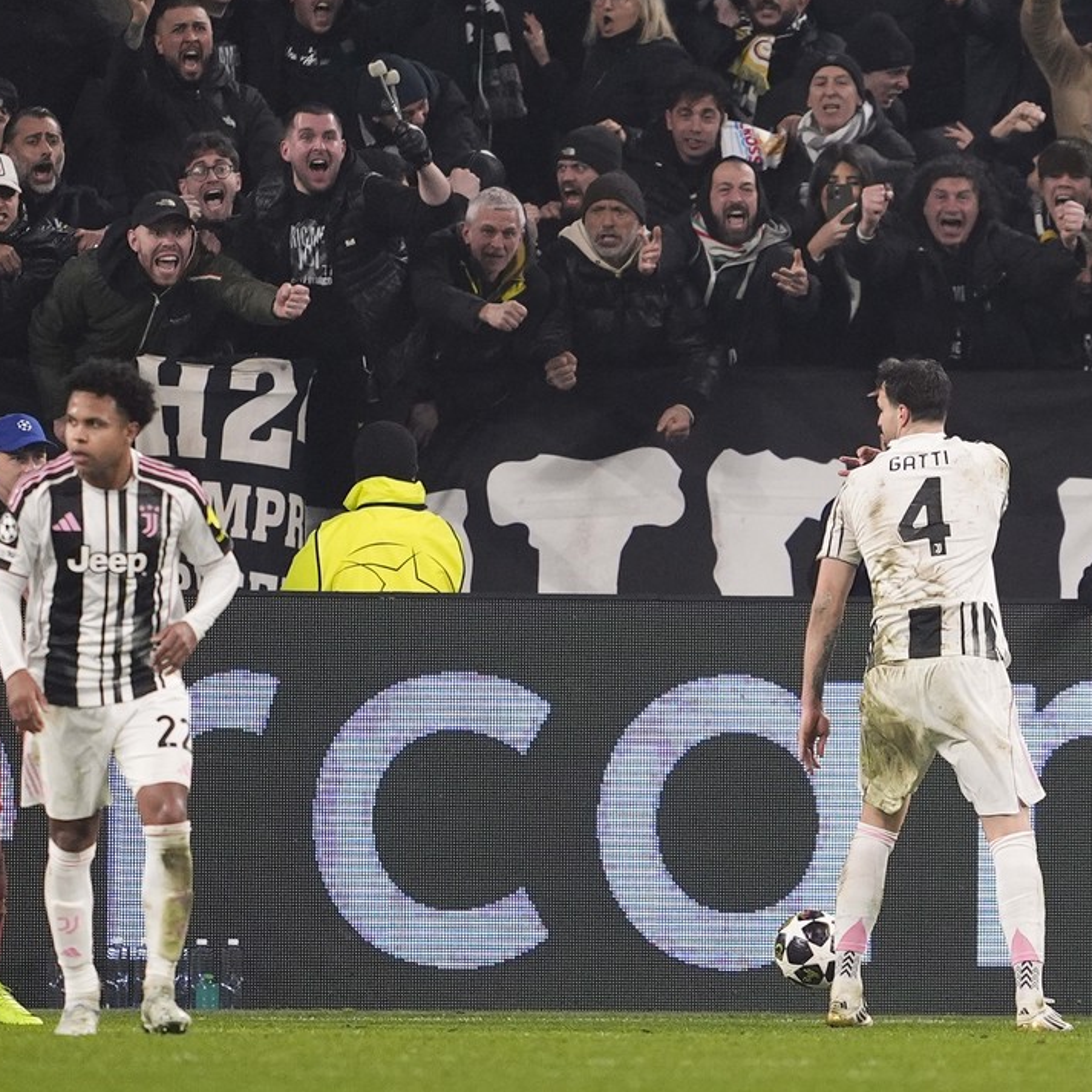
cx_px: 389
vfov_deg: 2.6
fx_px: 23805
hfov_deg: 2.6
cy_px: 485
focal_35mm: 667
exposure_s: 1/1600
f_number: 2.8
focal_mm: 400
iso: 2000
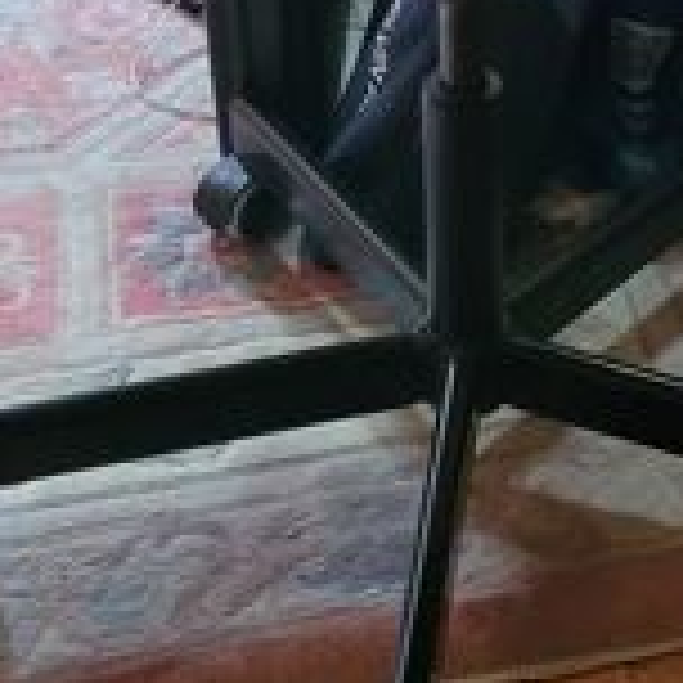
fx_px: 2165
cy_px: -171
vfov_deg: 17.0
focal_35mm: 97
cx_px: 683
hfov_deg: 17.5
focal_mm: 5.4
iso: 640
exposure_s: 1/25
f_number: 1.8
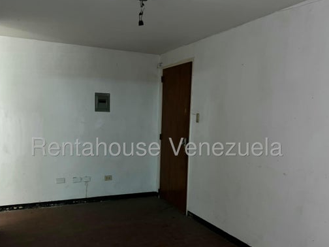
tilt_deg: -6.2
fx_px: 314
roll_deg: -1.5
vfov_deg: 42.8
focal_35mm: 33
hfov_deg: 55.3
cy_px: 147
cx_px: 157
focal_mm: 5.1
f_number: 1.6
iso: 80
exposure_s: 1/4
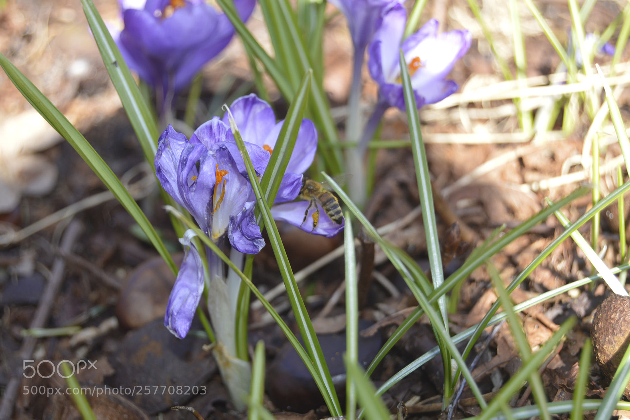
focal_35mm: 84
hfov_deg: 24.3
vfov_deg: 16.4
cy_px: 209
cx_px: 317
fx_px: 1461
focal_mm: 55
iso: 160
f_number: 5.6
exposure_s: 1/125
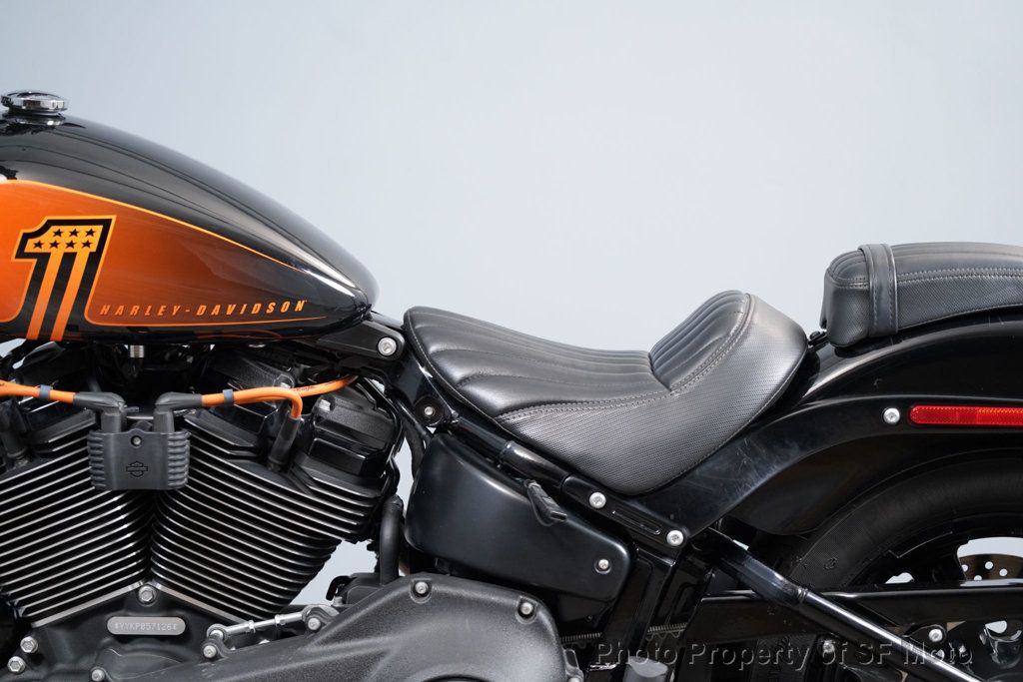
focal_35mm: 105
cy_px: 341
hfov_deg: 19.5
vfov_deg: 13.0
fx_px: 2984
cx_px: 512
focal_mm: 105
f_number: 4
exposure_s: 1/125
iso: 2000
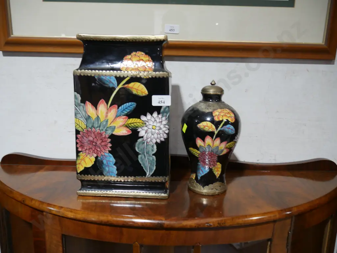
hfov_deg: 63.4
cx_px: 168
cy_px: 126
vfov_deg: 49.8
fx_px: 273
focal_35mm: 28
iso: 500
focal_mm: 14
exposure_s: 1/60
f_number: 3.5
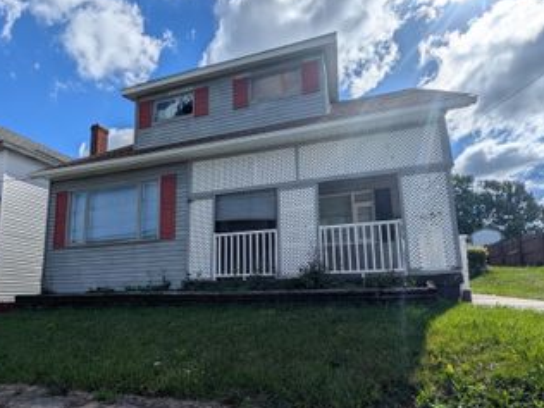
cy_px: 245
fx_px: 299
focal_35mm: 19
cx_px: 241
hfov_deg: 84.3
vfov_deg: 68.0
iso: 65
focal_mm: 2.02
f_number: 1.7
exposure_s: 1/14706
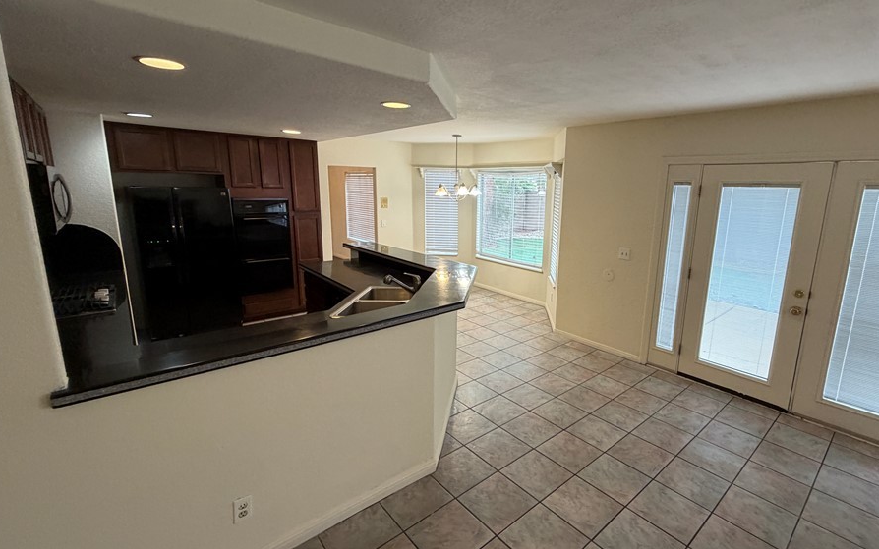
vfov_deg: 68.0
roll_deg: -2.2
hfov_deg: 94.0
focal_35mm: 17
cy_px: 267
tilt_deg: -10.8
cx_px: 490
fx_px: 407
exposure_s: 1/120
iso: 250
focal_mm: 2.22
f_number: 2.2
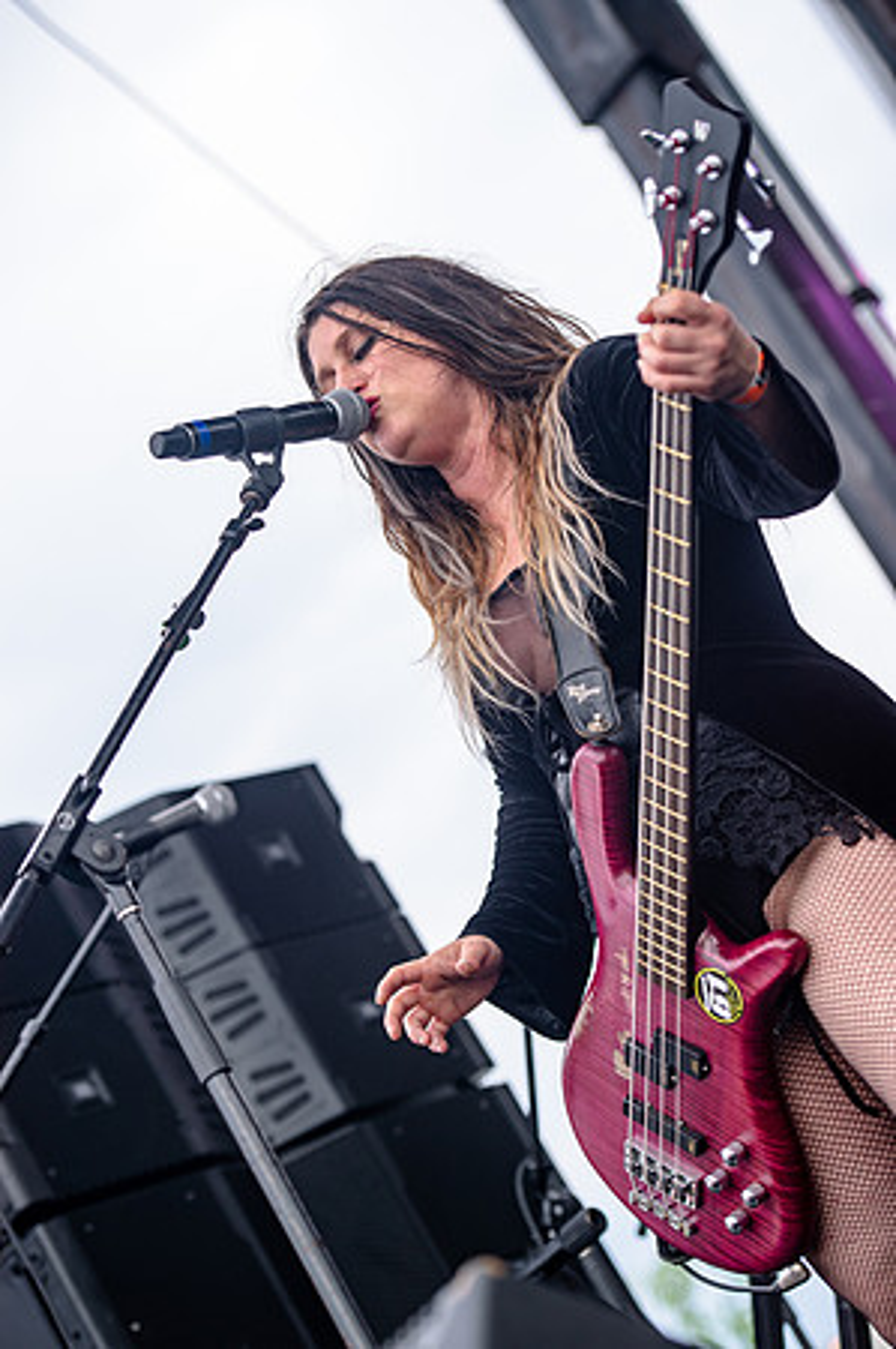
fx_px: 3742
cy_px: 674
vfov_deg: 20.4
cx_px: 448
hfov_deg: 13.7
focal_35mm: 100
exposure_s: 1/640
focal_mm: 100
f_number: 4
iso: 200
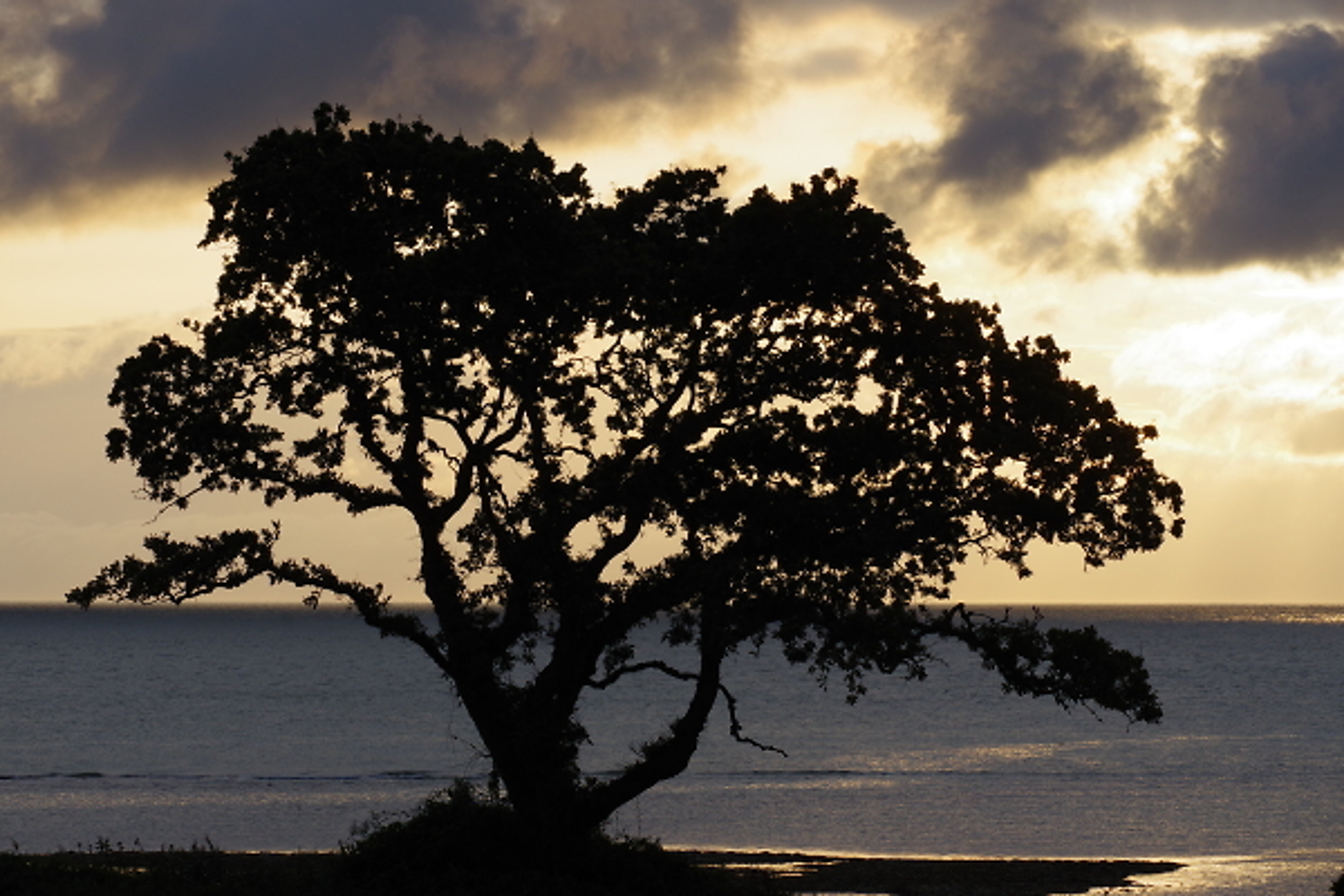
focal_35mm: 180
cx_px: 672
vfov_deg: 7.6
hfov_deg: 11.4
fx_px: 6719
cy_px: 448
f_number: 11
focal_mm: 120
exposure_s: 1/320
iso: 400
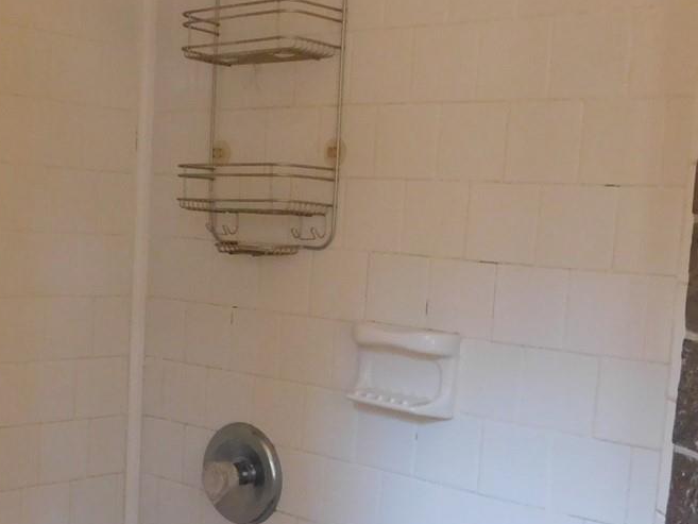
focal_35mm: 56
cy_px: 378
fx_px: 1129
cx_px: 205
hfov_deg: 33.9
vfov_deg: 25.9
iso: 400
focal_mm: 4
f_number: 3
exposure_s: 1/25
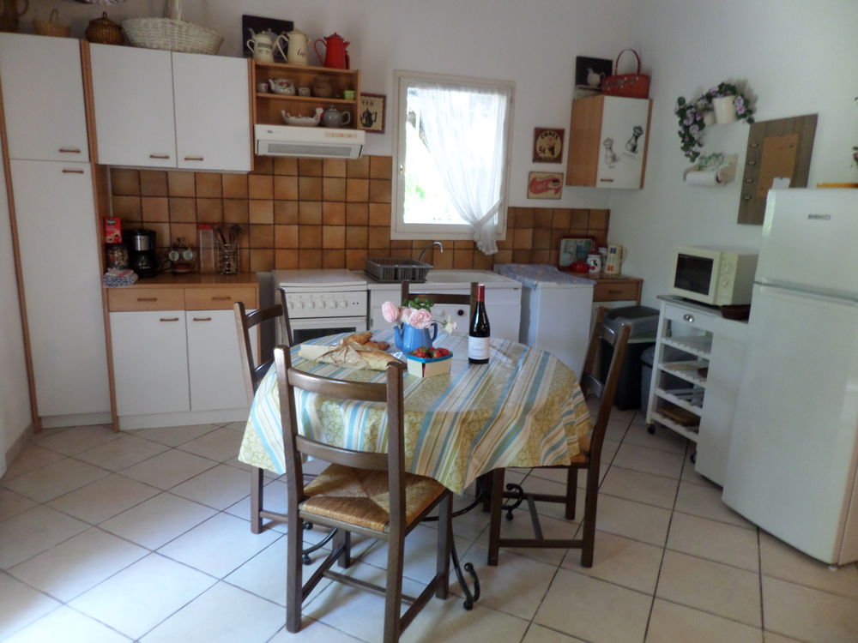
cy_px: 322
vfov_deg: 56.8
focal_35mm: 24
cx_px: 429
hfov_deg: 71.6
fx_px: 595
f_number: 3.1
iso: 200
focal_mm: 4.3
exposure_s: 1/20
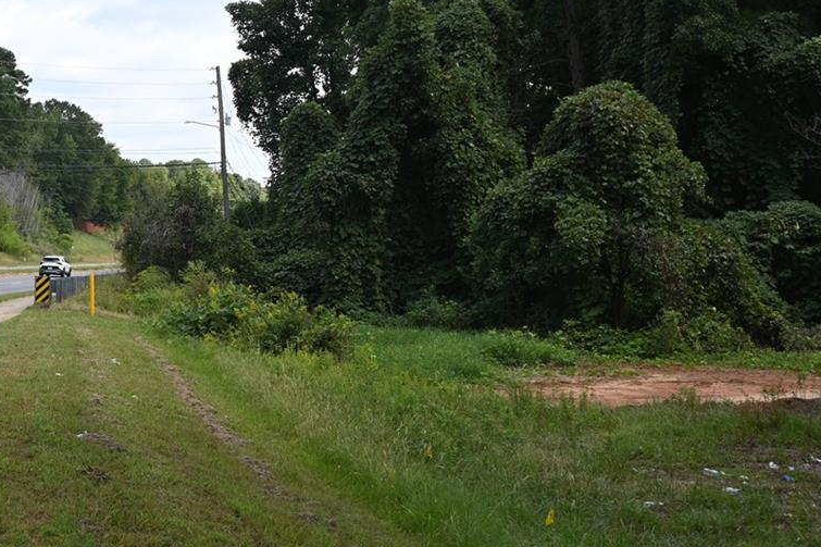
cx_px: 273
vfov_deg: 21.9
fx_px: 1414
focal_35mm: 62
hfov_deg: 32.1
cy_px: 224
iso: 100
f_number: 5.6
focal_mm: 30.5
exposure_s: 1/250
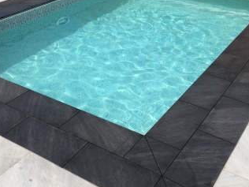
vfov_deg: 30.8
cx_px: 110
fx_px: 338
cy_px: 80
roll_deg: -1.6
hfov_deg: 40.4
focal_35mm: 47
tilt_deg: -29.4
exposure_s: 1/3300
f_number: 2.2
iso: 32
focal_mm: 4.15
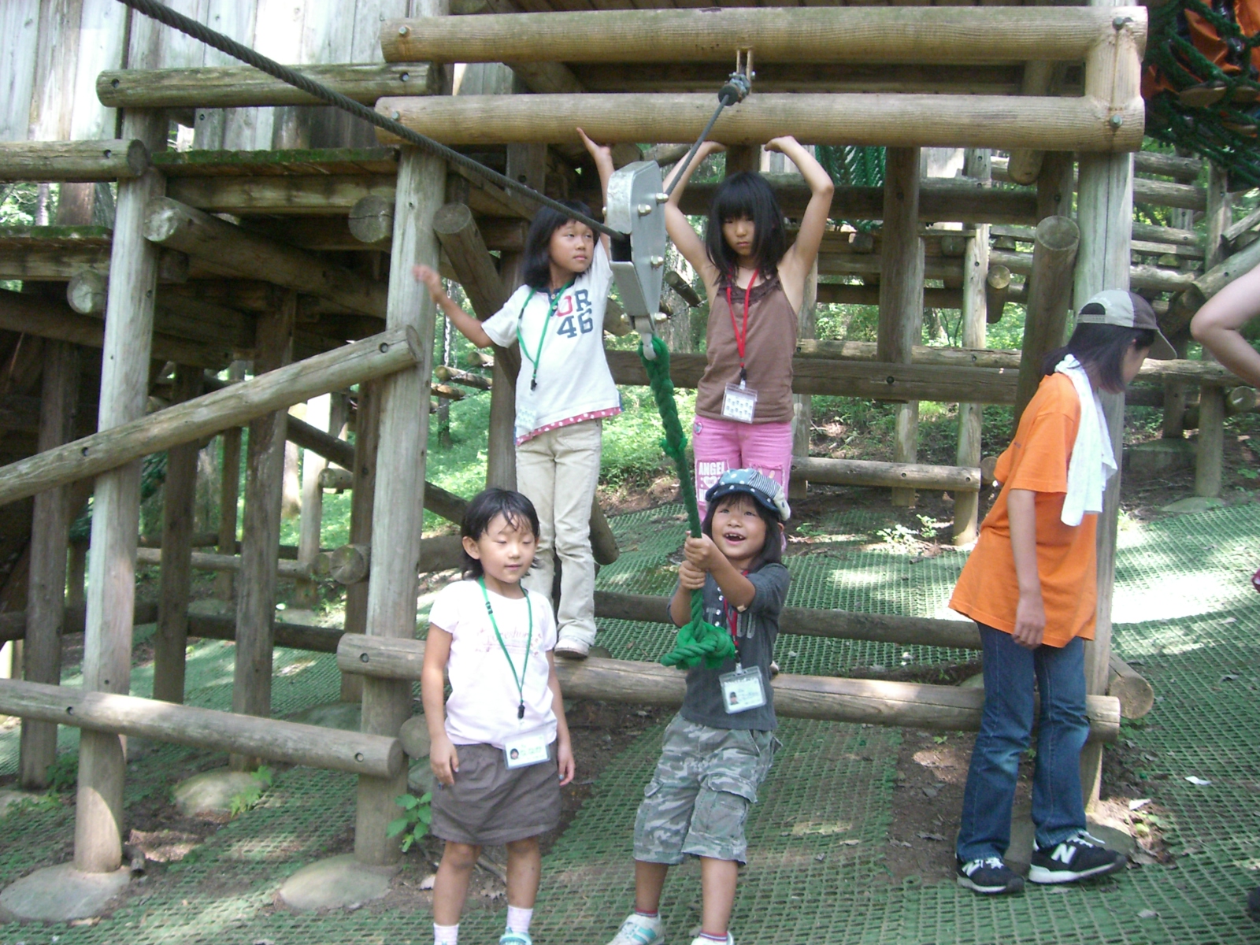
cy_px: 472
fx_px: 1383
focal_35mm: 38
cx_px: 630
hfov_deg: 49.0
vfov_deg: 37.7
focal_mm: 6.2
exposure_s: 1/100
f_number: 2.7
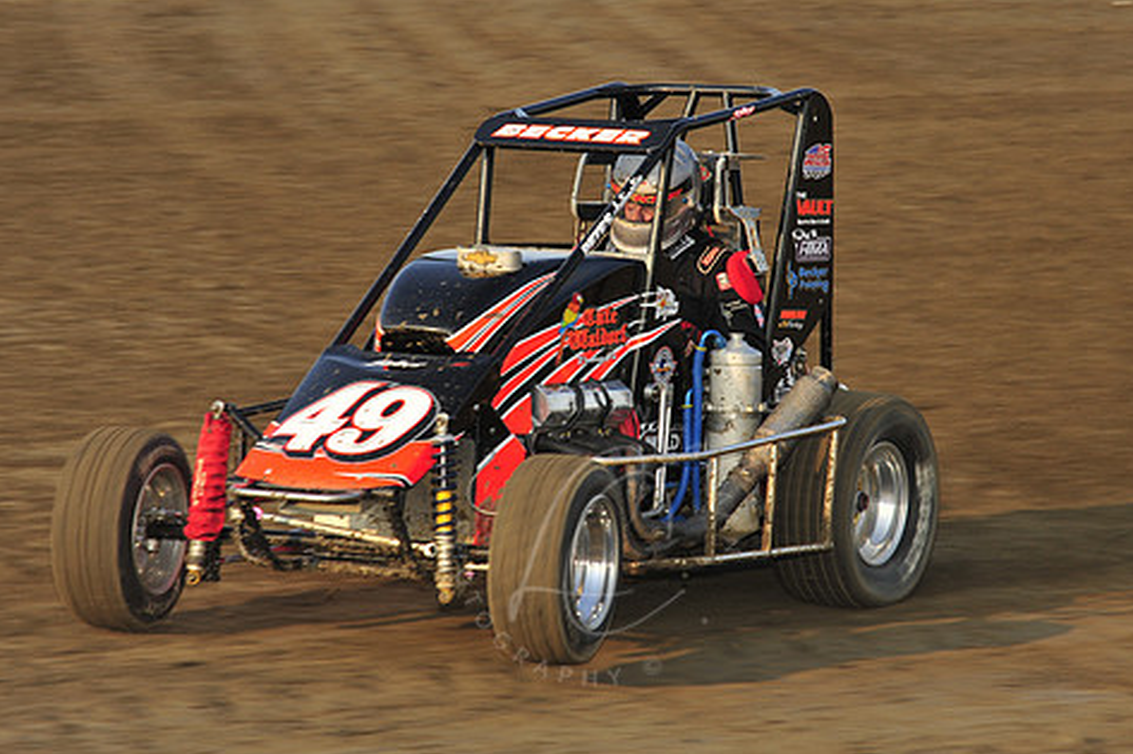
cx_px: 594
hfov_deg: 10.8
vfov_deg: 7.2
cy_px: 321
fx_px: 5977
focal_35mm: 190
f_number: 9
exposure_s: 1/320
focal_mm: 155
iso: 400
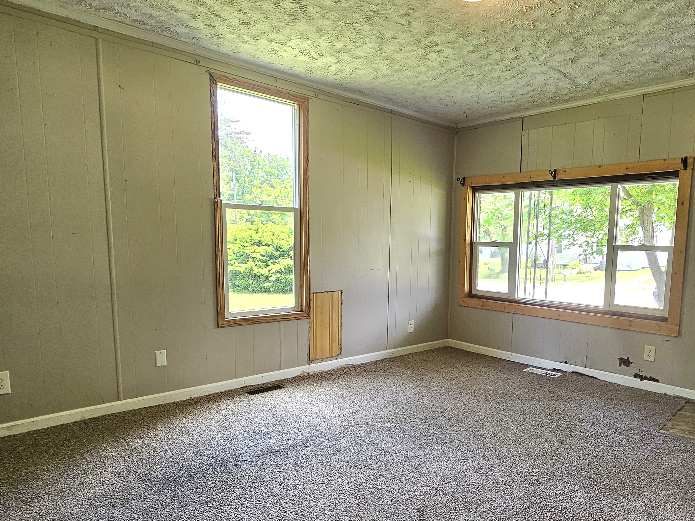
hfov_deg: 75.6
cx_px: 416
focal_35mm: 22
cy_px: 314
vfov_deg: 60.5
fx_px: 442
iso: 125
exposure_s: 1/77.5
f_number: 2.2
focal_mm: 2.2
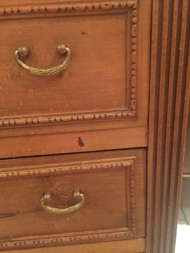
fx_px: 212
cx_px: 95
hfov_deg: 48.2
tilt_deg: -20.7
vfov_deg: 61.7
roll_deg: +2.3
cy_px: 126
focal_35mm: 29
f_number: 2.2
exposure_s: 1/4
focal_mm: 4.15
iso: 125
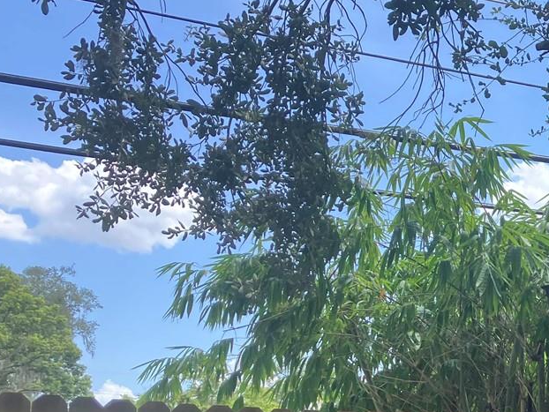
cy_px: 416
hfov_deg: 24.9
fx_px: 1142
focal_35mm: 72
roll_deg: -1.3
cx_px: 627
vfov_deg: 19.8
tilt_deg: +4.3
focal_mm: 3.99
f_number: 1.8
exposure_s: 1/578
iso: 32
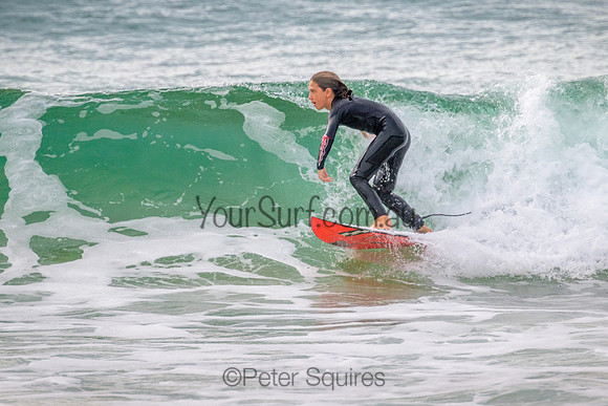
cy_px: 152
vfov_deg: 1.4
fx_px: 16939
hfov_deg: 2.1
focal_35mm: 1003
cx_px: 323
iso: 1600
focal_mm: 800
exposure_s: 1/2000
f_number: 11
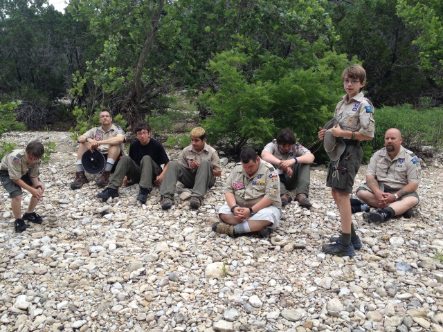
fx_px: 448
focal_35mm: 35
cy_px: 166
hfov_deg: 52.6
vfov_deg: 40.7
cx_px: 222
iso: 50
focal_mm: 4.28
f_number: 2.4
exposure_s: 1/237
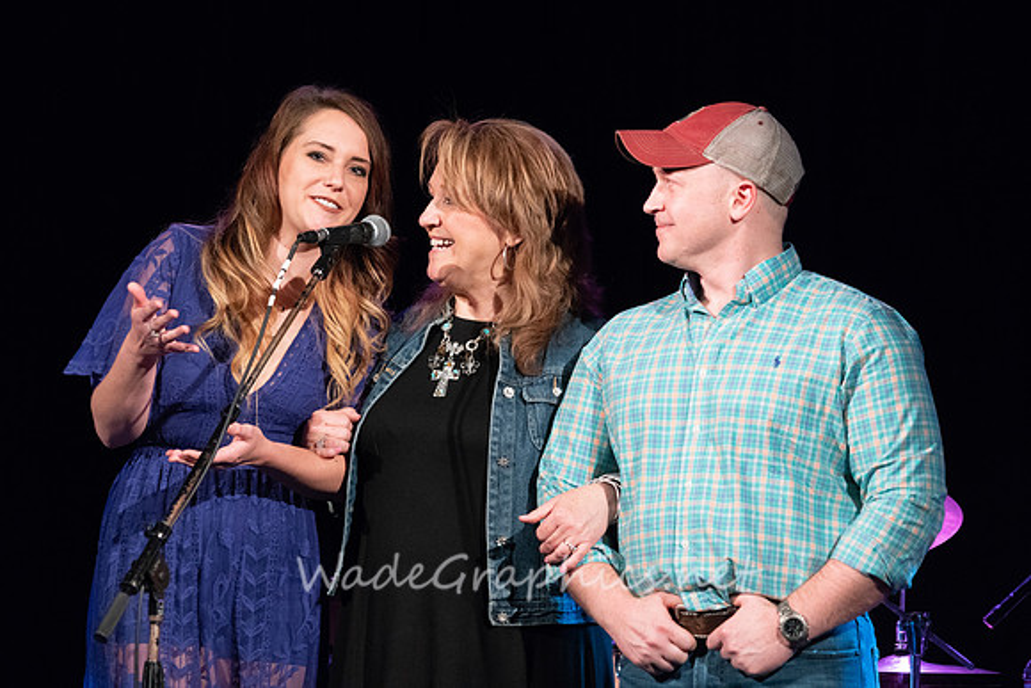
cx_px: 516
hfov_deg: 12.8
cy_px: 344
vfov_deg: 8.6
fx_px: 4583
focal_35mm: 160
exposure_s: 1/125
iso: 6400
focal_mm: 160
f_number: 6.3
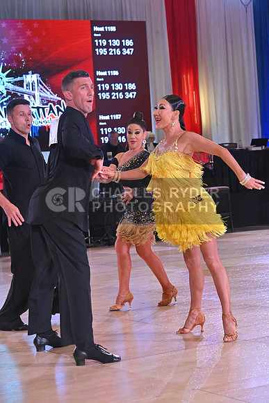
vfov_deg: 22.1
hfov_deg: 14.9
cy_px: 202
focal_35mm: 92
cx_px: 134
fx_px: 1030
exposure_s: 1/400
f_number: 8
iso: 5000
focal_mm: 92
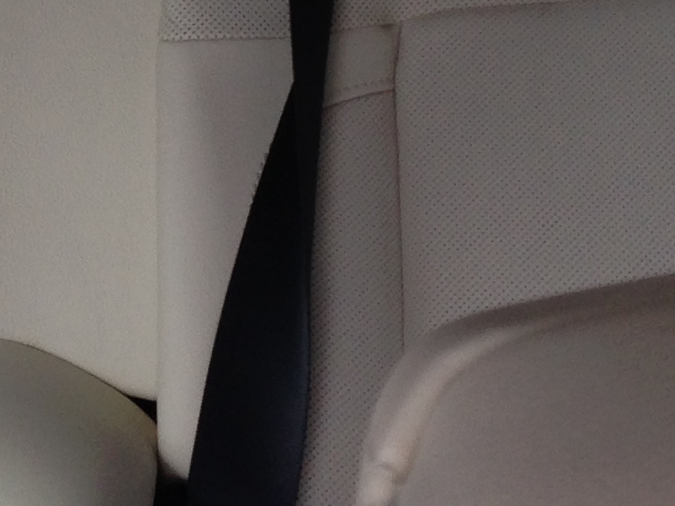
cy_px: -124
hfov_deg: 13.7
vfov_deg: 10.3
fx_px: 2769
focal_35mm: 142
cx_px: -8
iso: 64
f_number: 2.4
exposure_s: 1/60
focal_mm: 4.12
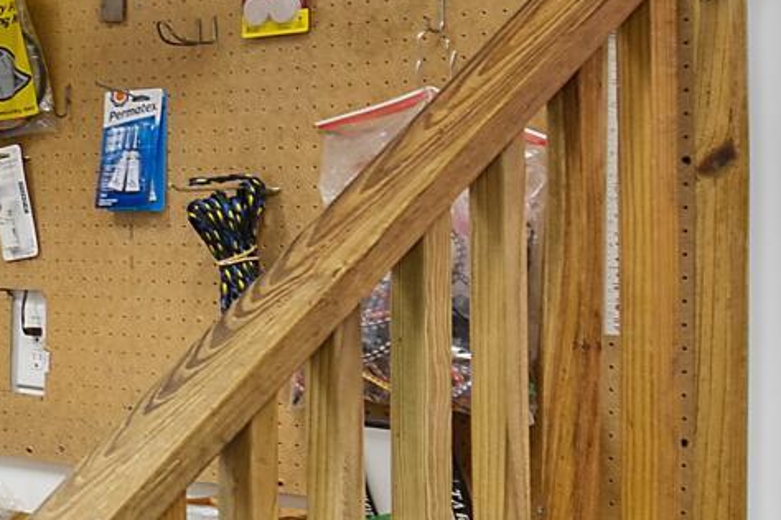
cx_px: -743
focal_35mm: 95
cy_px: 285
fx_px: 2061
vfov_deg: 14.4
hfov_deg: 16.7
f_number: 4.5
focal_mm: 10
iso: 100
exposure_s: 1/4
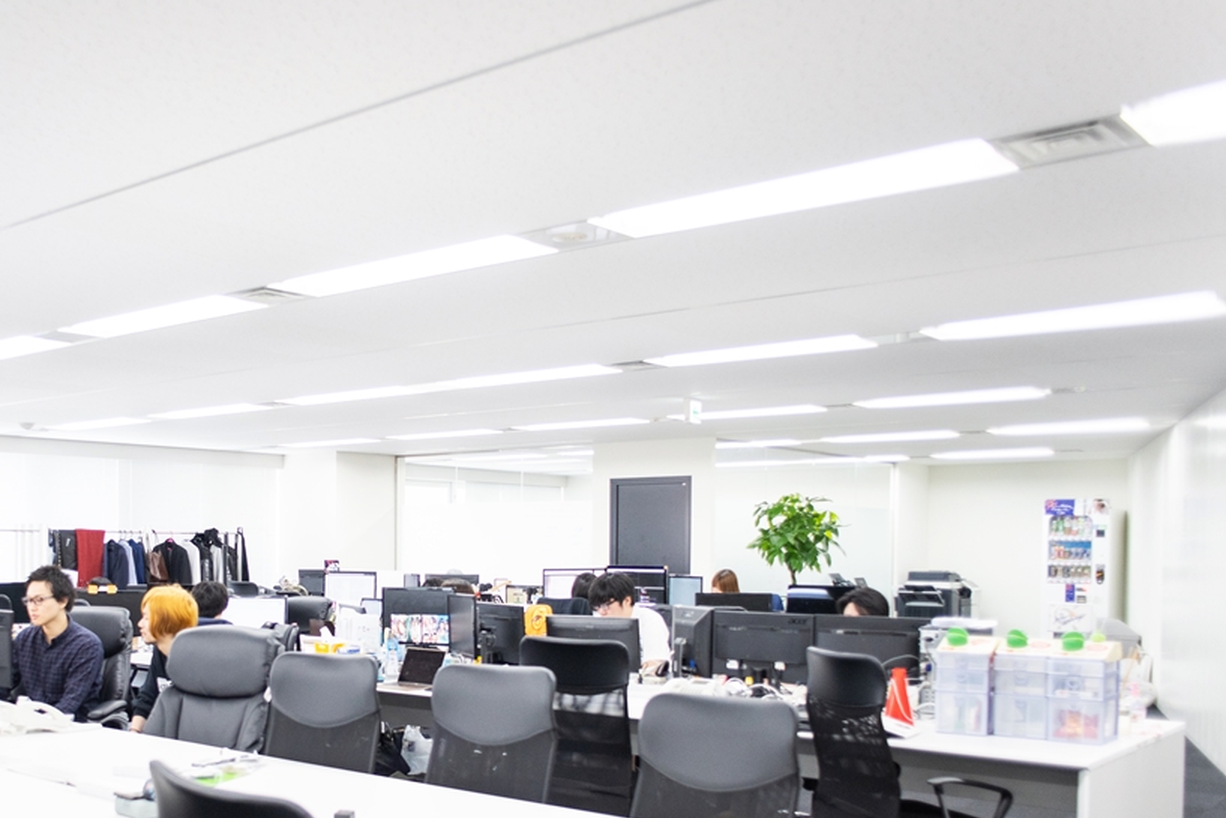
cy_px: 593
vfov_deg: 35.3
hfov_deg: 50.1
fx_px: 1260
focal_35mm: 37
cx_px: 333
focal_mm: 24
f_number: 2.8
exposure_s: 1/160
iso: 400
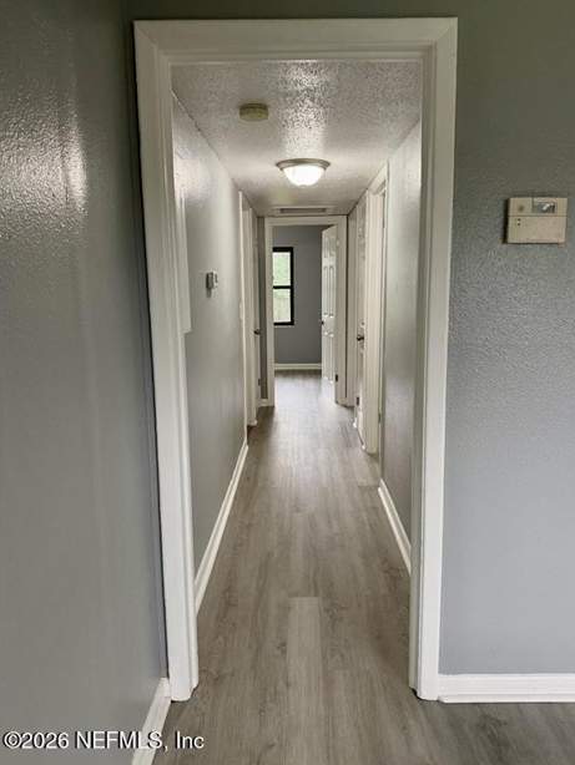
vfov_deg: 69.4
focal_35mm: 25
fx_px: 553
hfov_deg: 54.9
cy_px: 378
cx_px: 298
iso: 250
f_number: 1.78
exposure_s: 1/120
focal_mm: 6.76
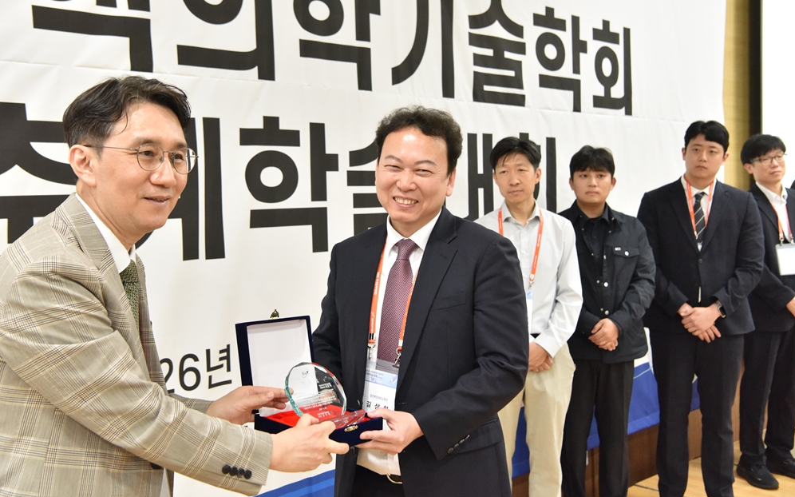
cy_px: 241
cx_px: 398
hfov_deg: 46.2
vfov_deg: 29.8
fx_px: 931
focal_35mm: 43
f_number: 5.6
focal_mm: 42
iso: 6400
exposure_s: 1/160
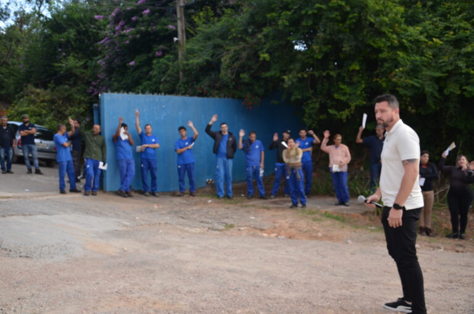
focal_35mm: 38
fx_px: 493
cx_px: 237
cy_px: 157
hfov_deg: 51.4
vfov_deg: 35.4
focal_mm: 25
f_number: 4
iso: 200
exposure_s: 1/200
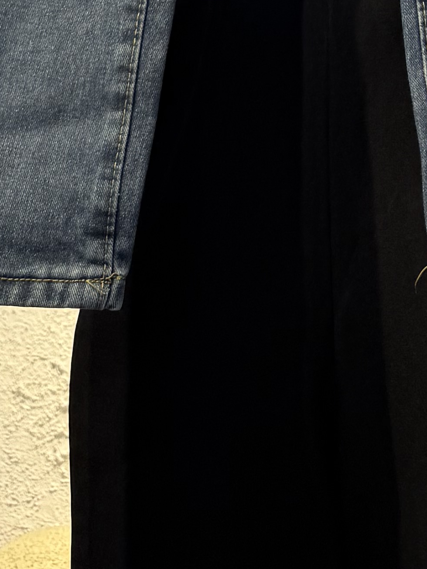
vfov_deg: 15.2
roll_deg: +2.5
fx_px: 1728
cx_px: 375
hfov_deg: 14.0
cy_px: -560
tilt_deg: +33.3
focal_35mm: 105
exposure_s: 1/100
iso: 80
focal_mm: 6.76
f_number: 1.78
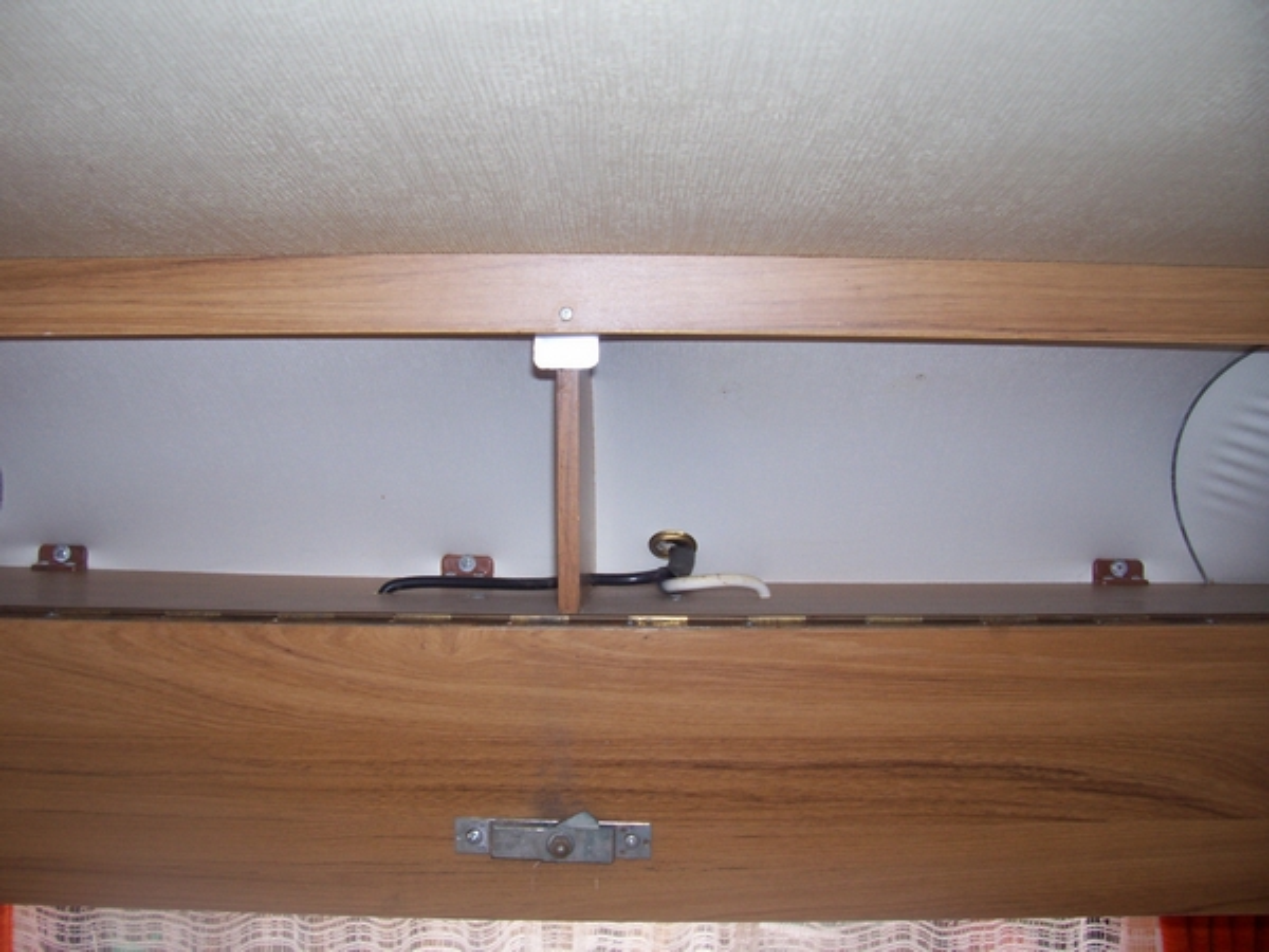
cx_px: 634
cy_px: 476
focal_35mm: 34
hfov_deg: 54.0
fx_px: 1246
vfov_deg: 41.8
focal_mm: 5.6
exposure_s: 1/64
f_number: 2.7
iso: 80
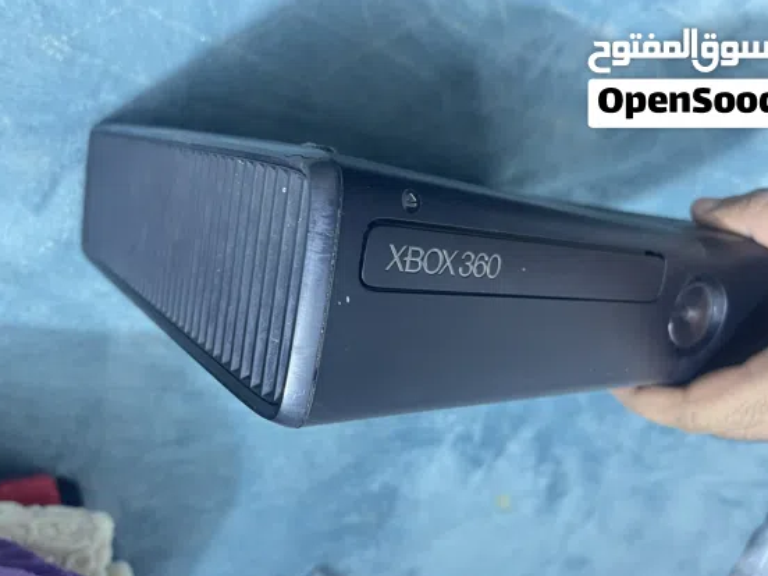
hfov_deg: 61.7
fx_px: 643
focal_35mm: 29
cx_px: 378
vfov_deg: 48.1
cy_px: 328
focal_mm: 5.1
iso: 400
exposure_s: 1/51
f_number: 1.6
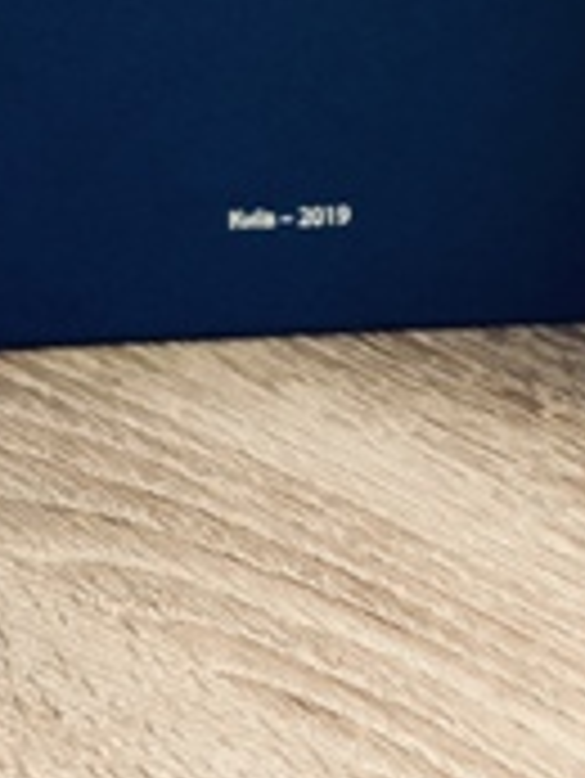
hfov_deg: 7.6
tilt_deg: -14.2
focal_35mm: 192
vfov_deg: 10.1
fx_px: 4321
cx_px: 796
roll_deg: +1.1
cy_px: -256
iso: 50
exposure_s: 1/60
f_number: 2.4
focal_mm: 6
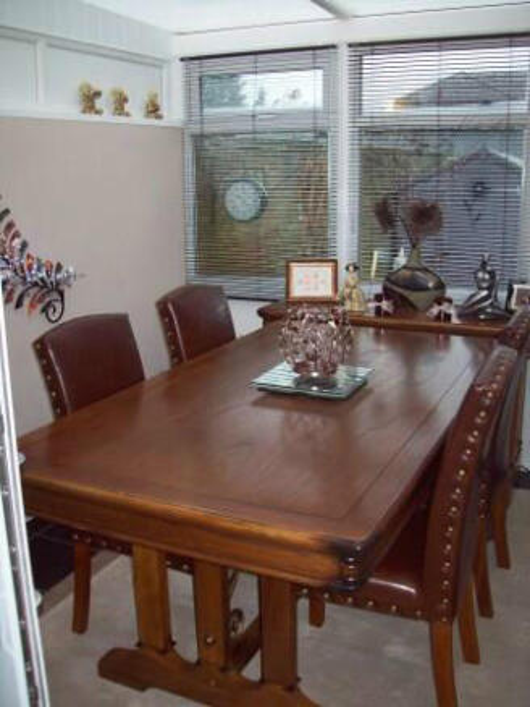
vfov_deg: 51.3
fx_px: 735
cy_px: 354
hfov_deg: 39.7
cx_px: 265
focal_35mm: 36
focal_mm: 6
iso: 200
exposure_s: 1/64
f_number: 2.7
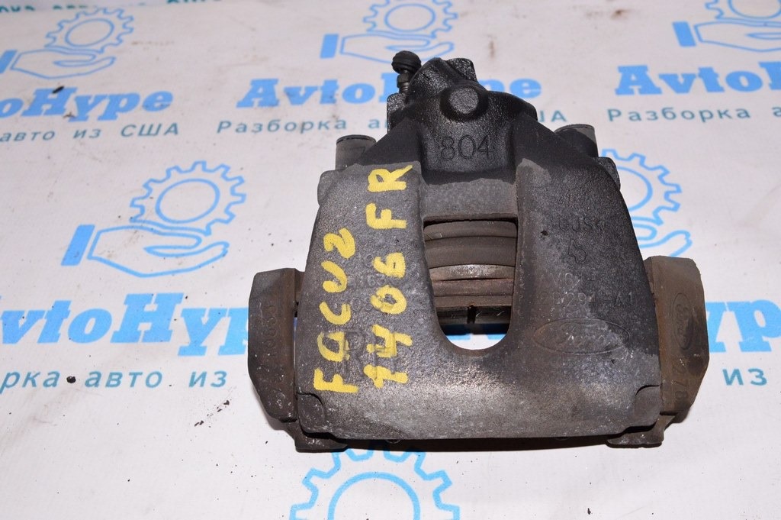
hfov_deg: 53.2
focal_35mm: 36
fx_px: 780
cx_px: 390
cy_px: 260
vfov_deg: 36.8
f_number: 8
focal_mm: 24
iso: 1600
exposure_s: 1/200
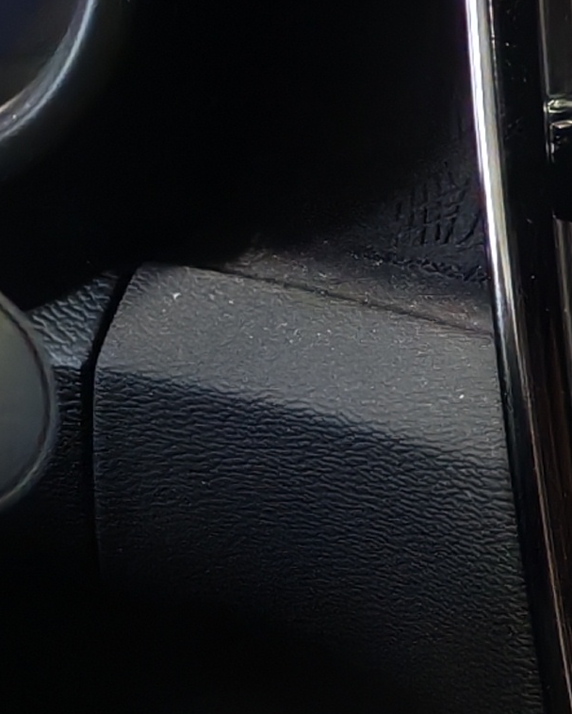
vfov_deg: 11.1
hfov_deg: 7.6
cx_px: 1774
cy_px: 516
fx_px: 3680
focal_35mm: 174
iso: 1000
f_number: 1.9
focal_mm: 6.12
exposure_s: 1/100
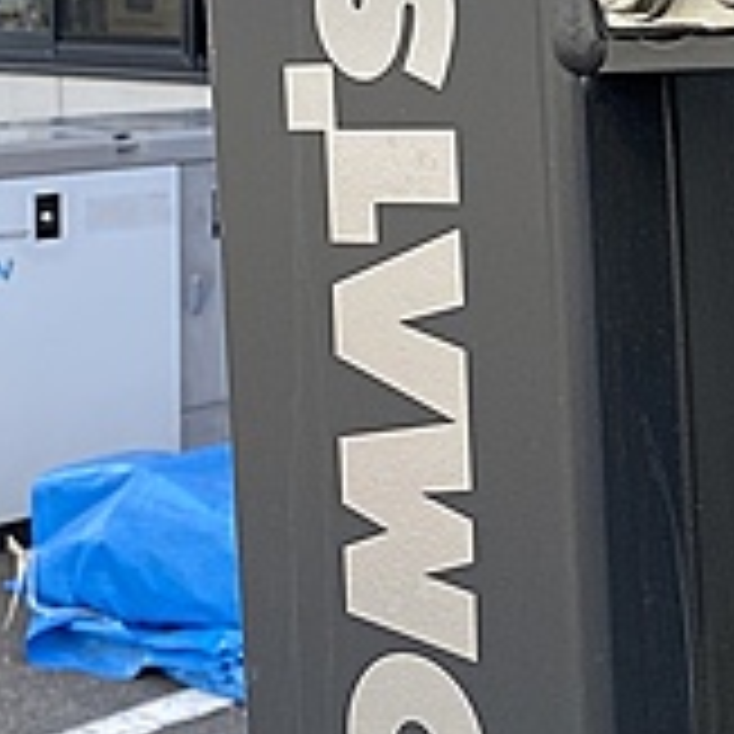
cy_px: 104
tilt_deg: -4.8
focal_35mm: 90
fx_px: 2159
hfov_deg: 18.2
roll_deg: +1.0
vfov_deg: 19.0
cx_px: 910
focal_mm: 4.25
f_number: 1.8
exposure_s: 1/517
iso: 32
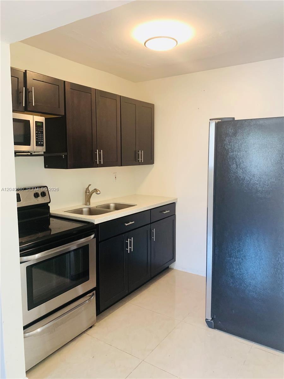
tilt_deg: -4.4
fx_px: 284
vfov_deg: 67.3
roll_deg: -0.2
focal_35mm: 26
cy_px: 190
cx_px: 142
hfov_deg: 53.1
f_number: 1.8
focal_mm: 4.25
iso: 200
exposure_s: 1/60
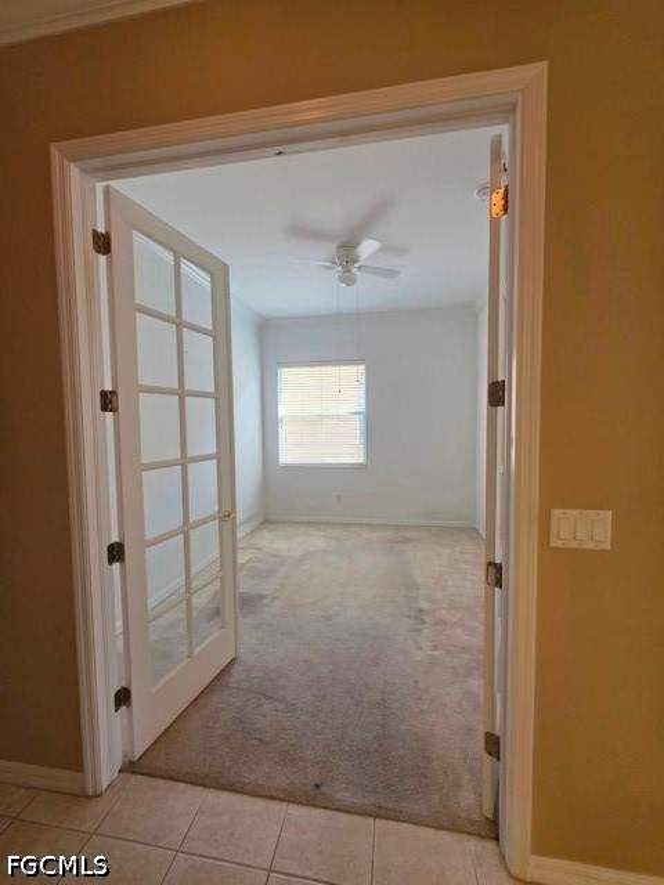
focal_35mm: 13
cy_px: 442
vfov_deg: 106.2
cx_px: 332
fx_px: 332
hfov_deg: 89.9
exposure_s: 1/120
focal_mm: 2.2
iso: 125
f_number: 1.9
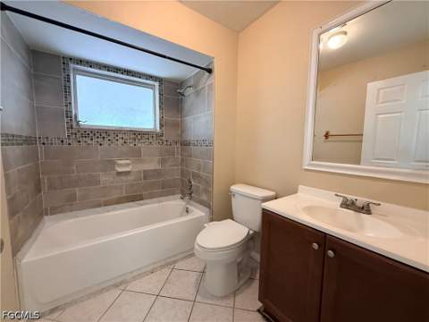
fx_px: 174
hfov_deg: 102.1
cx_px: 214
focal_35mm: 14
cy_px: 161
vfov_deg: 85.7
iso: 400
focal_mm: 2.22
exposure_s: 1/60
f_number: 2.2
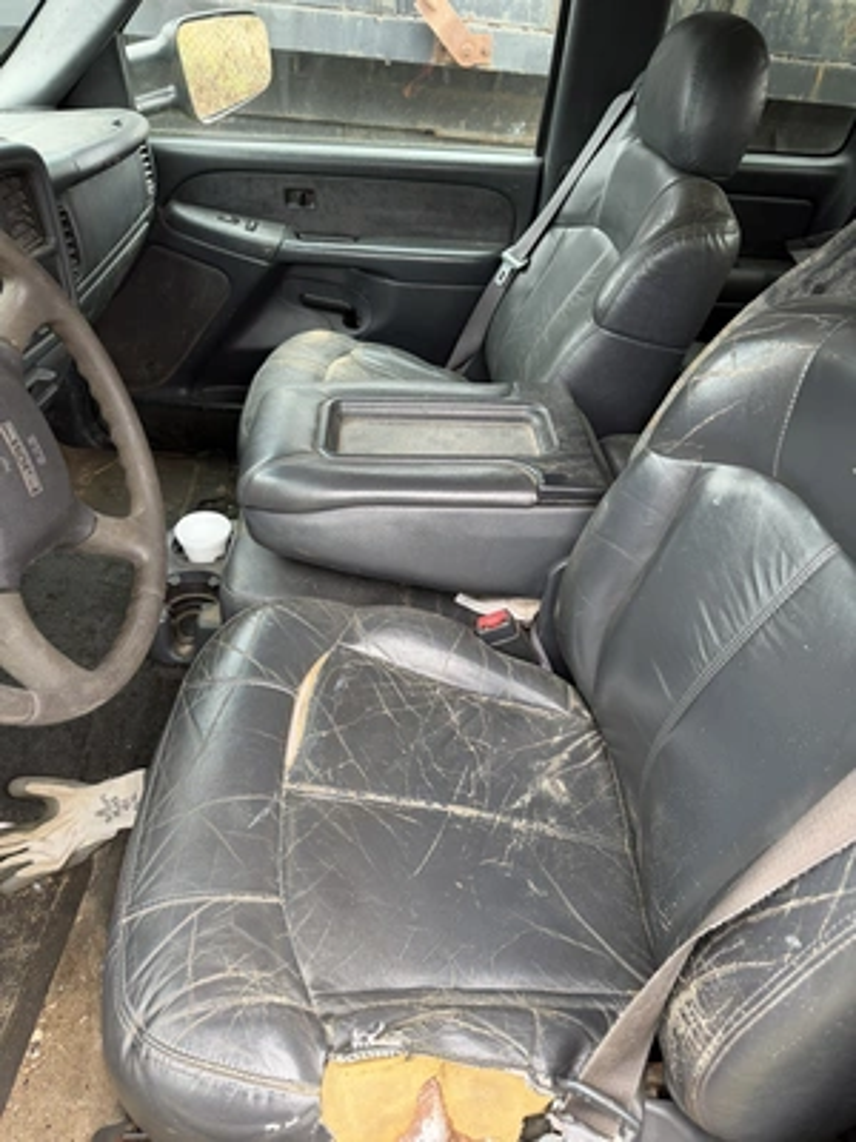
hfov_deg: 56.8
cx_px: 428
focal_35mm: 24
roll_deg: -7.0
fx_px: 791
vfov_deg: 71.6
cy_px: 571
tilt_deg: -34.3
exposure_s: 1/121
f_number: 1.78
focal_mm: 6.76
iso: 125
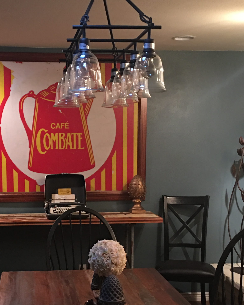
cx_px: 87
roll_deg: +0.0
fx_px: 532
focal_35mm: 59
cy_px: 202
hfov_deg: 25.7
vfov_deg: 31.7
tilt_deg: -6.3
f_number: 2.2
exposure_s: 1/4
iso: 50
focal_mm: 4.15
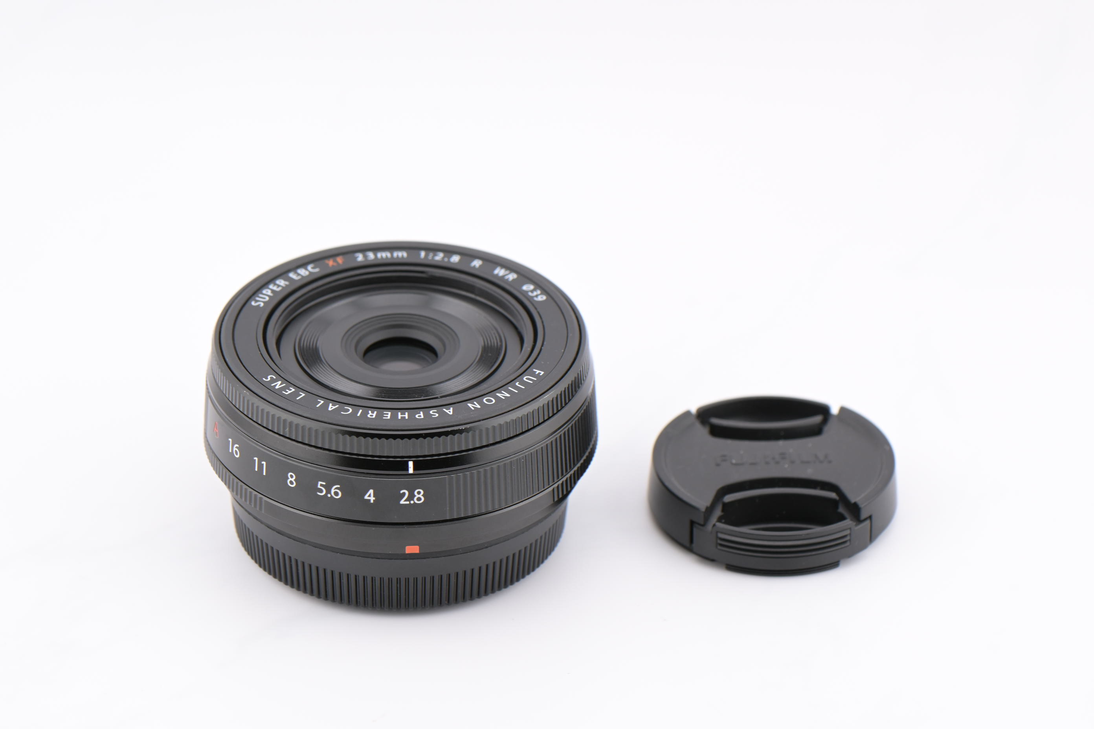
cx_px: 547
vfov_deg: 10.8
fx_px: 3874
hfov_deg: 16.1
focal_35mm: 128
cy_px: 364
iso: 250
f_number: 9
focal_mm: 85
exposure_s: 1/60
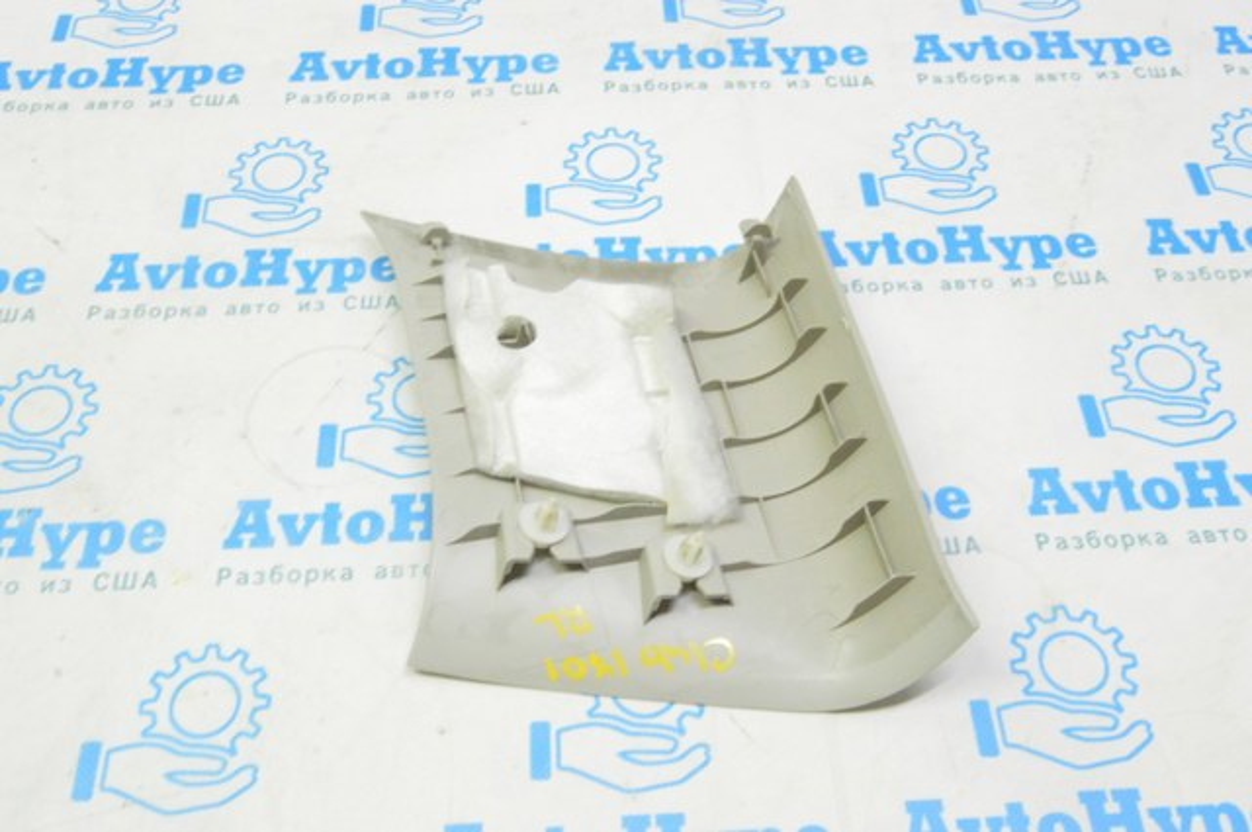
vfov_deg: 36.8
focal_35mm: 36
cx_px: 626
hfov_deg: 53.2
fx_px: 1250
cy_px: 416
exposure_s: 1/20
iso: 6400
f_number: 20
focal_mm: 24
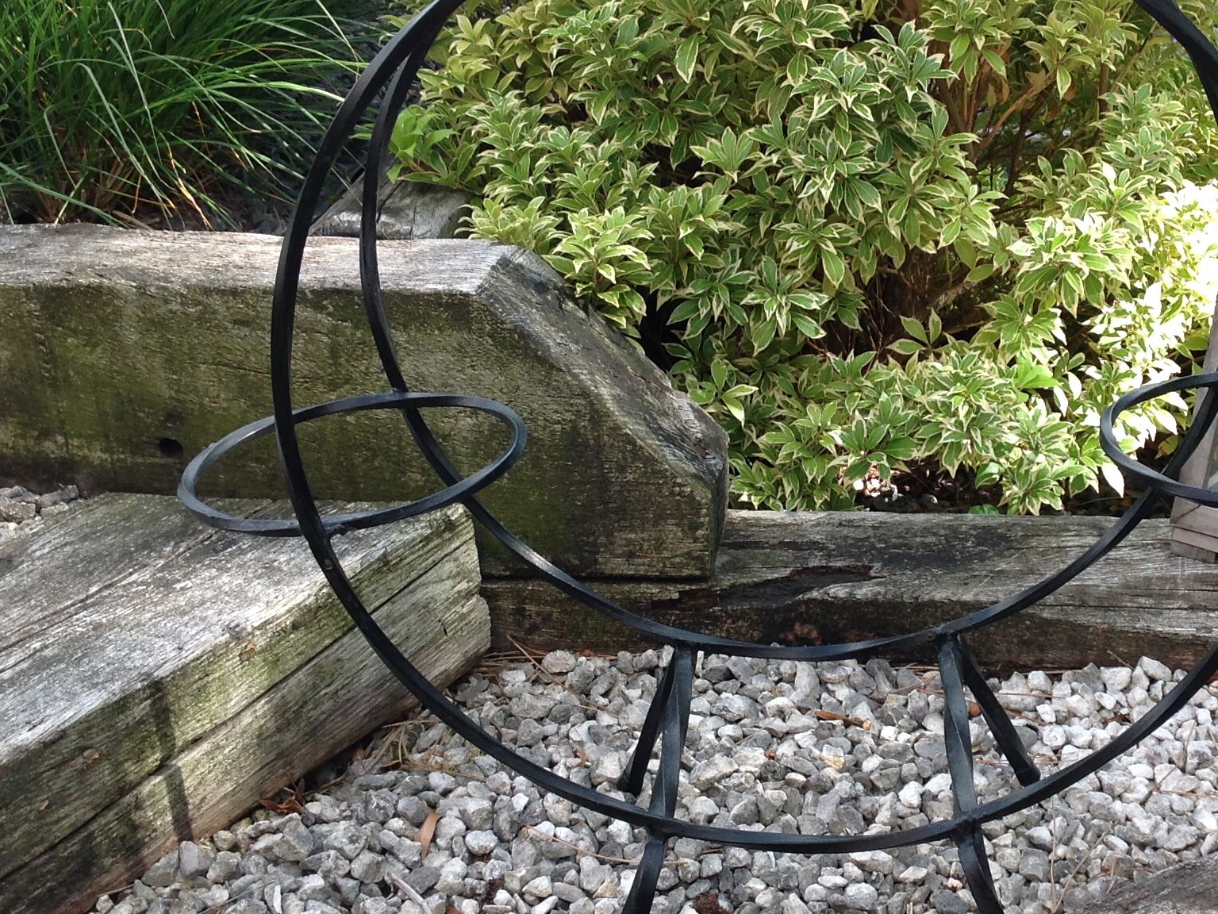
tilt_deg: -24.5
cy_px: 451
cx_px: 865
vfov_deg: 24.8
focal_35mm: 59
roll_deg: +0.2
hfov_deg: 32.3
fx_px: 2076
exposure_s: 1/196
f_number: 2.4
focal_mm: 4.28
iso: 50
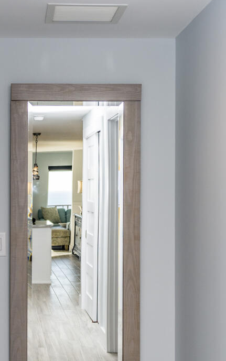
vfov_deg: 28.8
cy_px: 231
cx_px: 115
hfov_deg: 18.4
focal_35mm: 71
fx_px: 699
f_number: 3.5
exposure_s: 1/250
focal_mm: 24
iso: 125
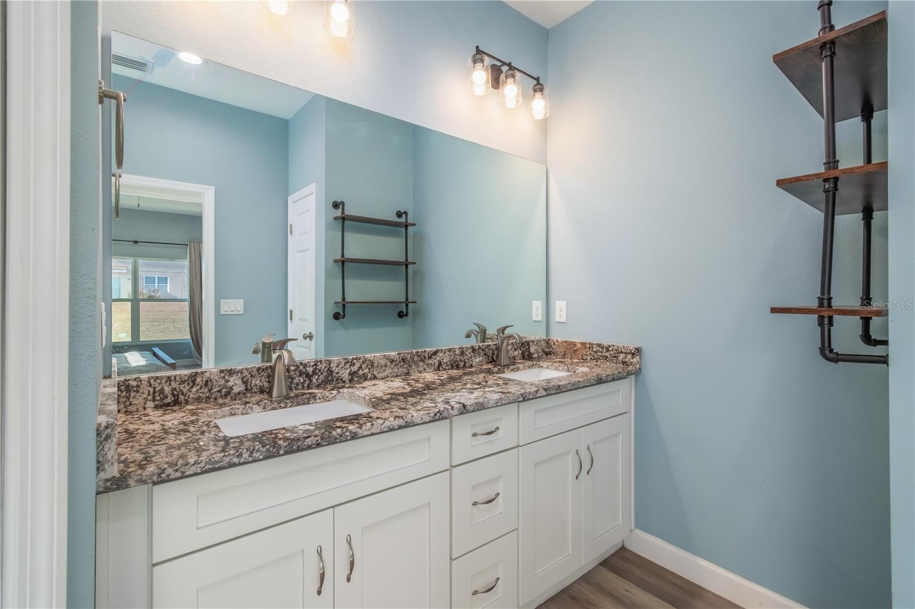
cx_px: 458
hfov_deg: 100.4
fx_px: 381
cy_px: 304
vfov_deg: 77.3
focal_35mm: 15
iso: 250
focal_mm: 10
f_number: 9
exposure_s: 1/10
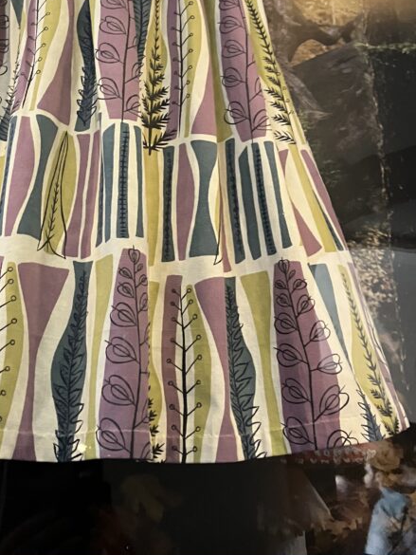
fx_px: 785
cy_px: 107
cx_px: 105
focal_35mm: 49
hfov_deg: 29.2
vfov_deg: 37.4
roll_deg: -0.2
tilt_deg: +22.9
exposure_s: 1/30
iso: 640
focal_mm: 3.99
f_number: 1.8
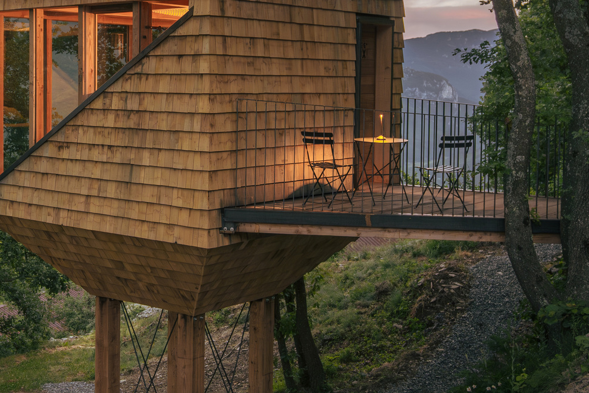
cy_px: 126
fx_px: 957
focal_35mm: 58
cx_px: 140
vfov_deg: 23.1
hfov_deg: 33.5
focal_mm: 19.5
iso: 400
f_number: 3.8
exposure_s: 1/25
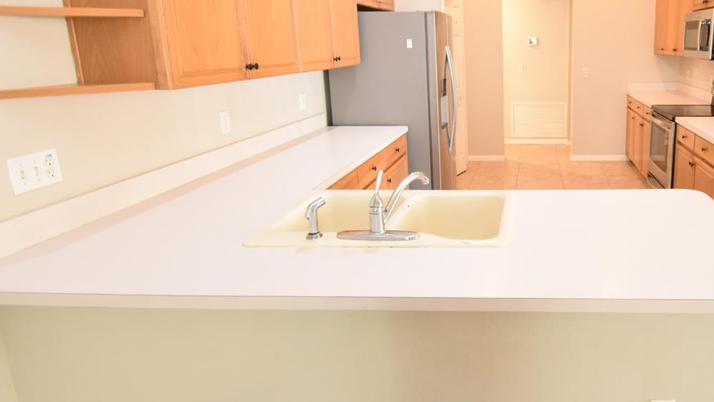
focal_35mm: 25
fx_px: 473
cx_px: 519
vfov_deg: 45.4
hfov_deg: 70.0
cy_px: 140
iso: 2000
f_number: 3.5
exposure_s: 1/60
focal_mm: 10
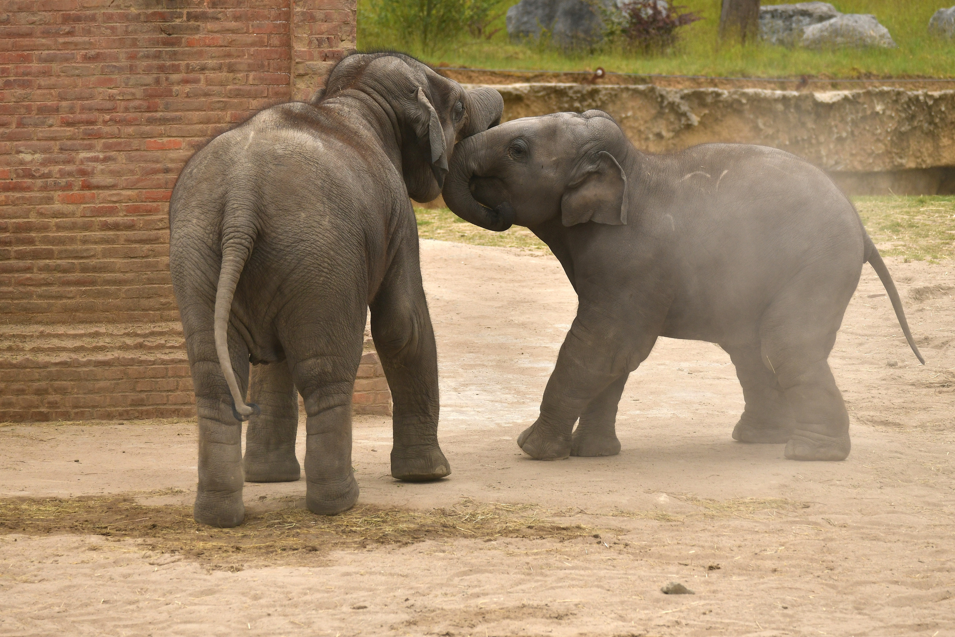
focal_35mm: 206
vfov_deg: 6.7
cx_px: 498
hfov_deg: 10.0
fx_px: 5465
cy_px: 285
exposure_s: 1/1000
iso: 280
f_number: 6.3
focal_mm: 185
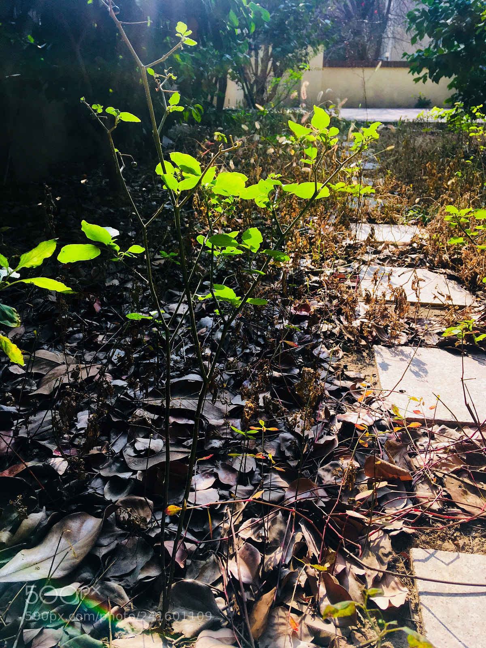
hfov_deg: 48.2
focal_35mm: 29
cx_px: 243
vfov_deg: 61.7
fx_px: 543
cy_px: 324
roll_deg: -0.8
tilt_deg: -24.9
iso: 25
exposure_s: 1/463
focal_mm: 4.15
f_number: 2.2
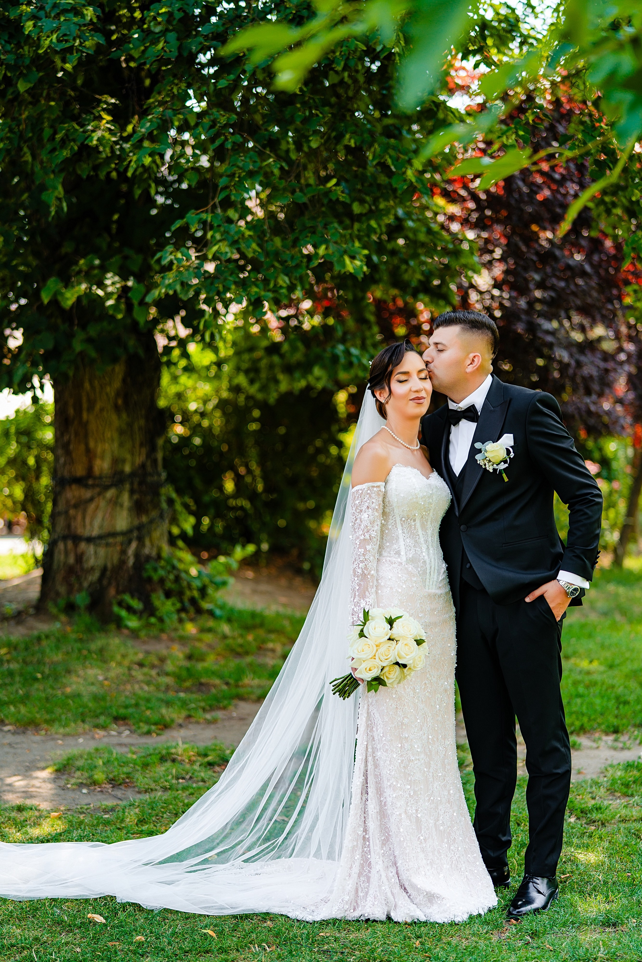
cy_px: 481
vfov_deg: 39.6
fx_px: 1337
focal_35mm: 50
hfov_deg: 27.0
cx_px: 321
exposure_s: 1/800
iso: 125
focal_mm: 50
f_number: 1.4
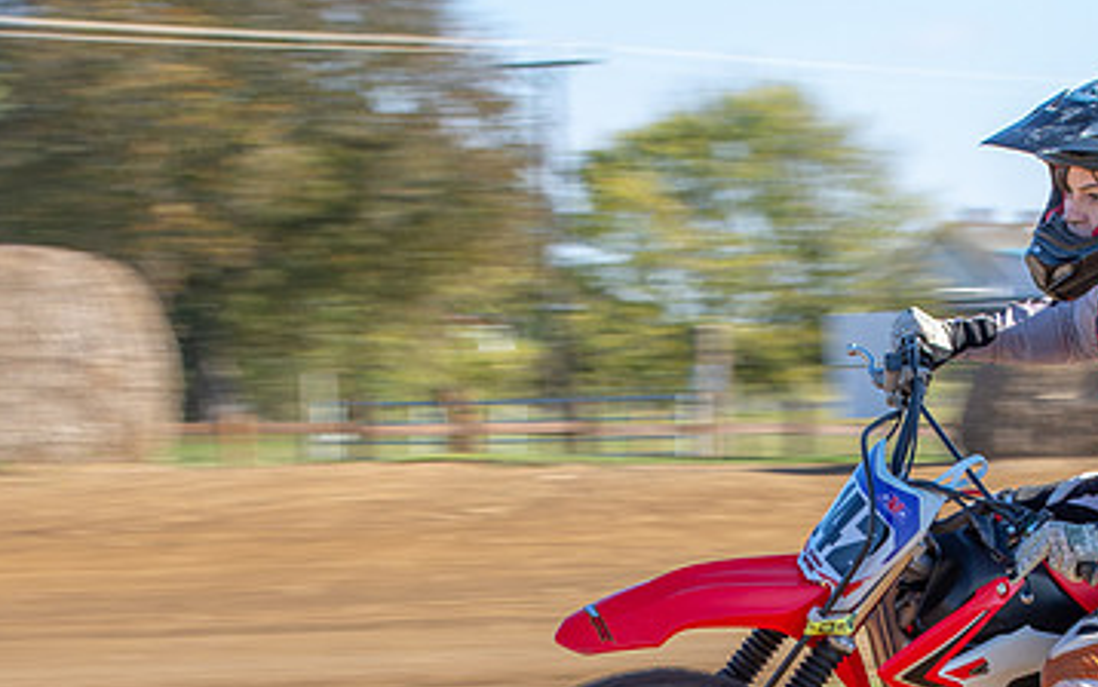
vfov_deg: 7.4
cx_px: 842
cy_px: 526
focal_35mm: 178
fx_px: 5328
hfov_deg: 11.7
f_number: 10
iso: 200
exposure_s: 1/160
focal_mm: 62
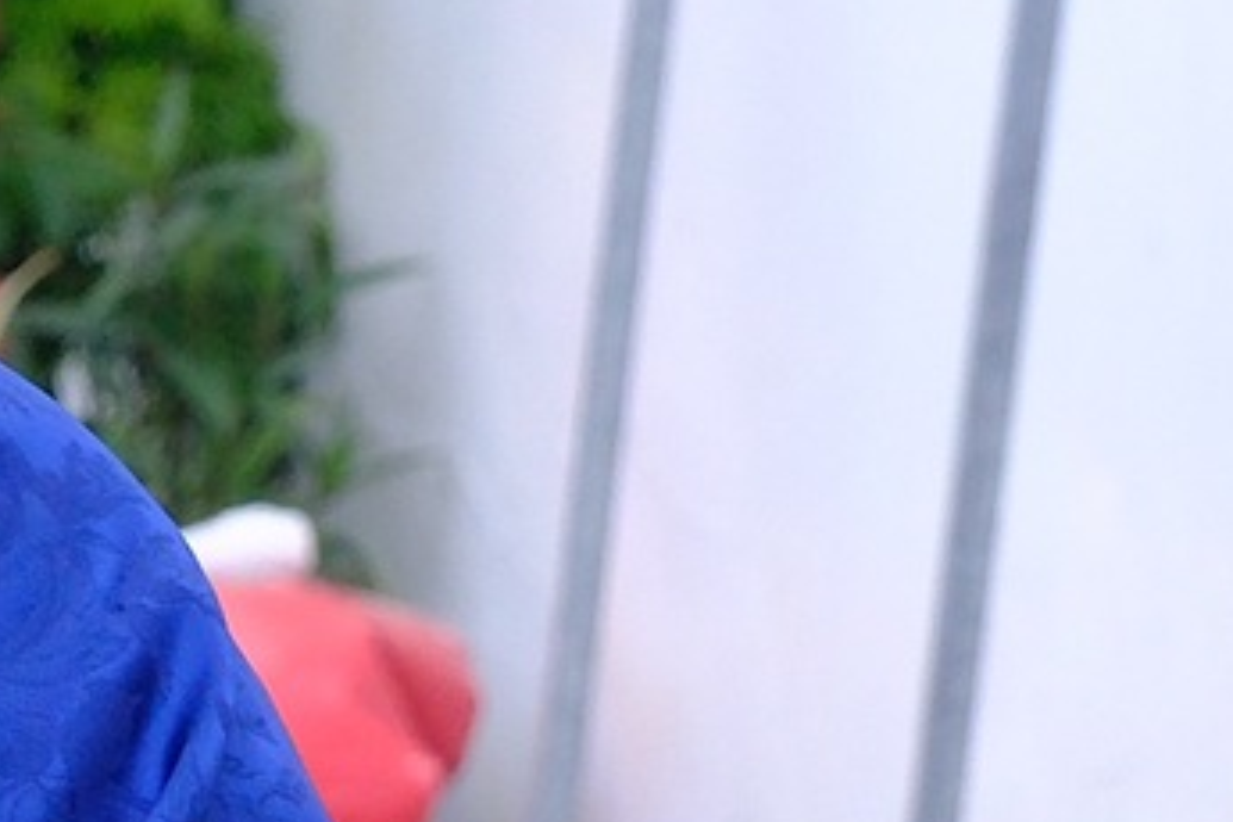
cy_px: -77
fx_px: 11678
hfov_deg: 5.7
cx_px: -2384
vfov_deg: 4.0
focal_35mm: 341
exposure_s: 1/100
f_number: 6.4
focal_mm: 30.8
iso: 800
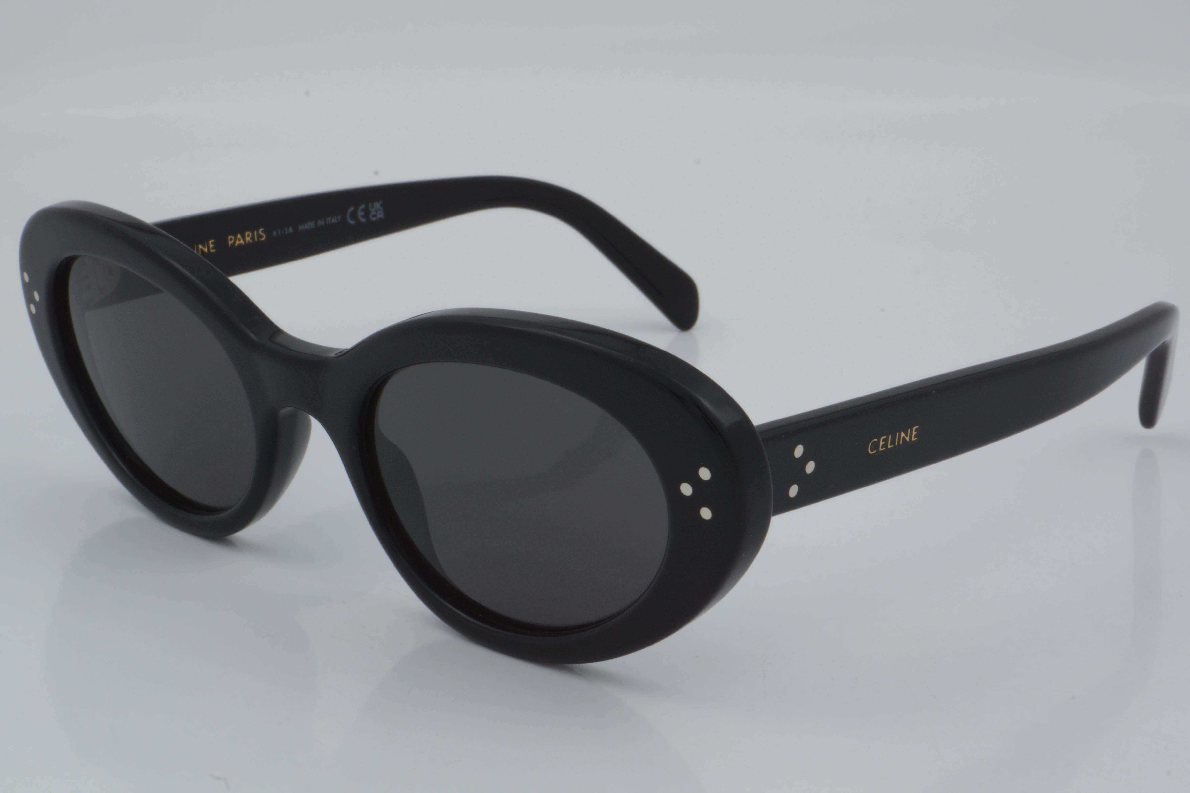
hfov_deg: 27.0
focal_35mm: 75
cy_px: 396
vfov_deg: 18.2
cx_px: 595
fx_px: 2479
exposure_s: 1/4
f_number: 32
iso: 100
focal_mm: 50
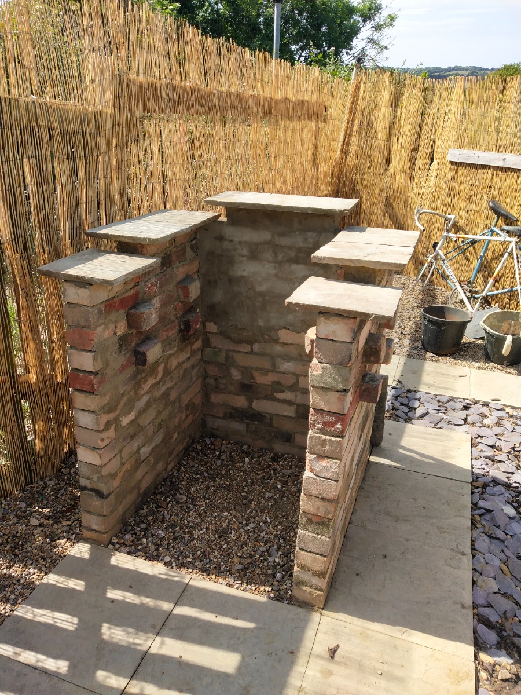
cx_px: 260
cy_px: 348
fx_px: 602
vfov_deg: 60.0
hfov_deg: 46.8
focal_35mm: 30
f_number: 1.8
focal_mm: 3.95
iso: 94
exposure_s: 1/1524
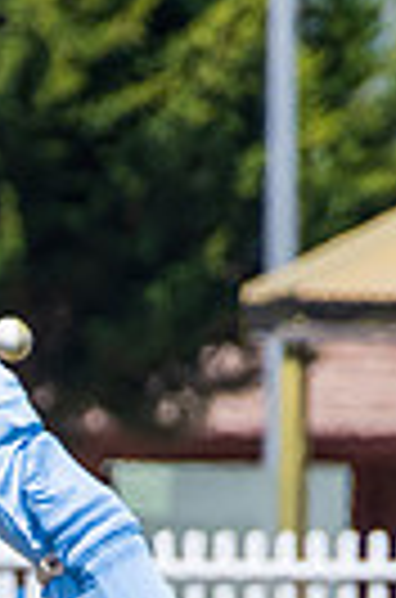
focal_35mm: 2978
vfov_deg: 0.7
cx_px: -174
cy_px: 505
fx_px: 49391
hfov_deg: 0.5
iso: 400
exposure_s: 1/2500
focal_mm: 400
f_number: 6.3
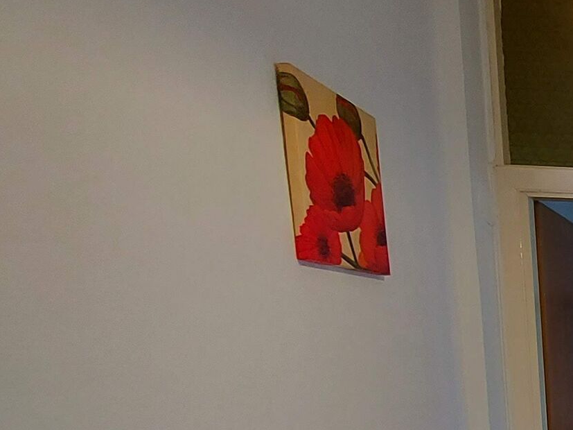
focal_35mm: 44
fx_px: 728
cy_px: 488
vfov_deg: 29.3
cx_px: 881
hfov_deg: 27.5
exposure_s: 1/50
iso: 100
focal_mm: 1.74
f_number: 2.2
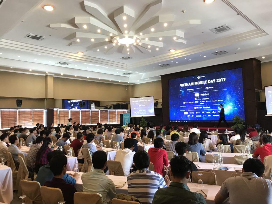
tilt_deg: +5.4
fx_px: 220
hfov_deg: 63.4
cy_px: 102
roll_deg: +1.0
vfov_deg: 49.7
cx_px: 136
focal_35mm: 28
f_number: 1.8
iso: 50
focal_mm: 3.99
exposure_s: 1/17
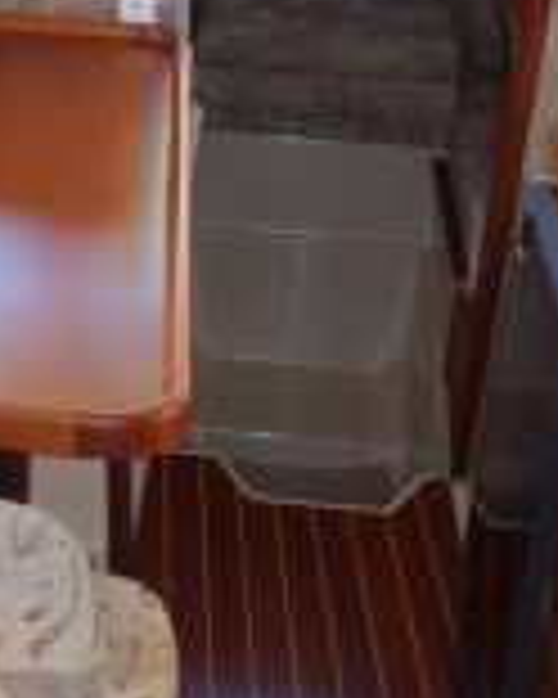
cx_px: 58
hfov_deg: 17.4
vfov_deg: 21.8
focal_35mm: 87
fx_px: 1796
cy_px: 198
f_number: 3
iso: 160
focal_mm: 4
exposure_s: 1/30
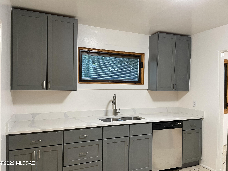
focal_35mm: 26
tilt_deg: +0.2
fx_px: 171
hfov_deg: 67.3
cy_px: 86
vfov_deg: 53.1
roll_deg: -0.1
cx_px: 114
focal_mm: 4.2
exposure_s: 1/60
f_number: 1.6
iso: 200
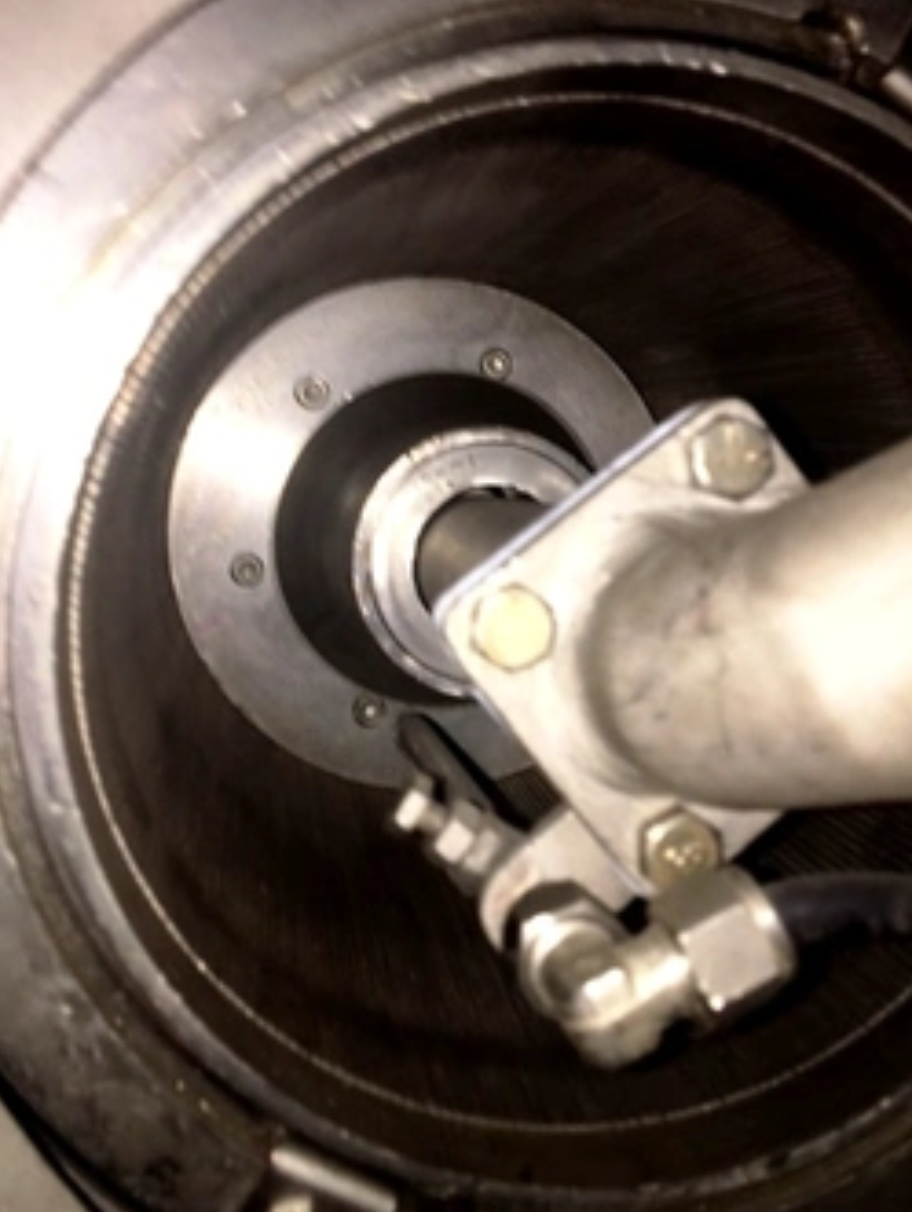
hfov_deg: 40.8
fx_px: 1227
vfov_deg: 52.4
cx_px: 476
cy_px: 524
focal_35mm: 35
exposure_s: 1/56
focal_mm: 4.15
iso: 25
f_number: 2.2
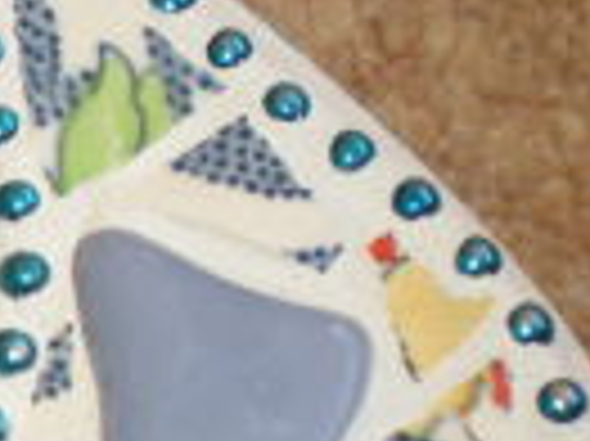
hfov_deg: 12.5
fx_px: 2537
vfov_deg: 9.8
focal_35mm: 149
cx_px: -333
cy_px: 526
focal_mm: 6.3
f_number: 3.1
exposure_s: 1/60.7
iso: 64
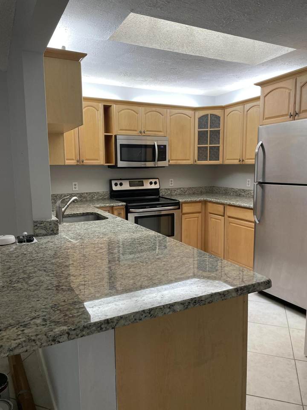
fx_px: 307
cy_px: 205
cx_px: 154
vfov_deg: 67.3
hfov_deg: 53.1
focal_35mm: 26
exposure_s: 1/60
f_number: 1.6
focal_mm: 4.2
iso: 80
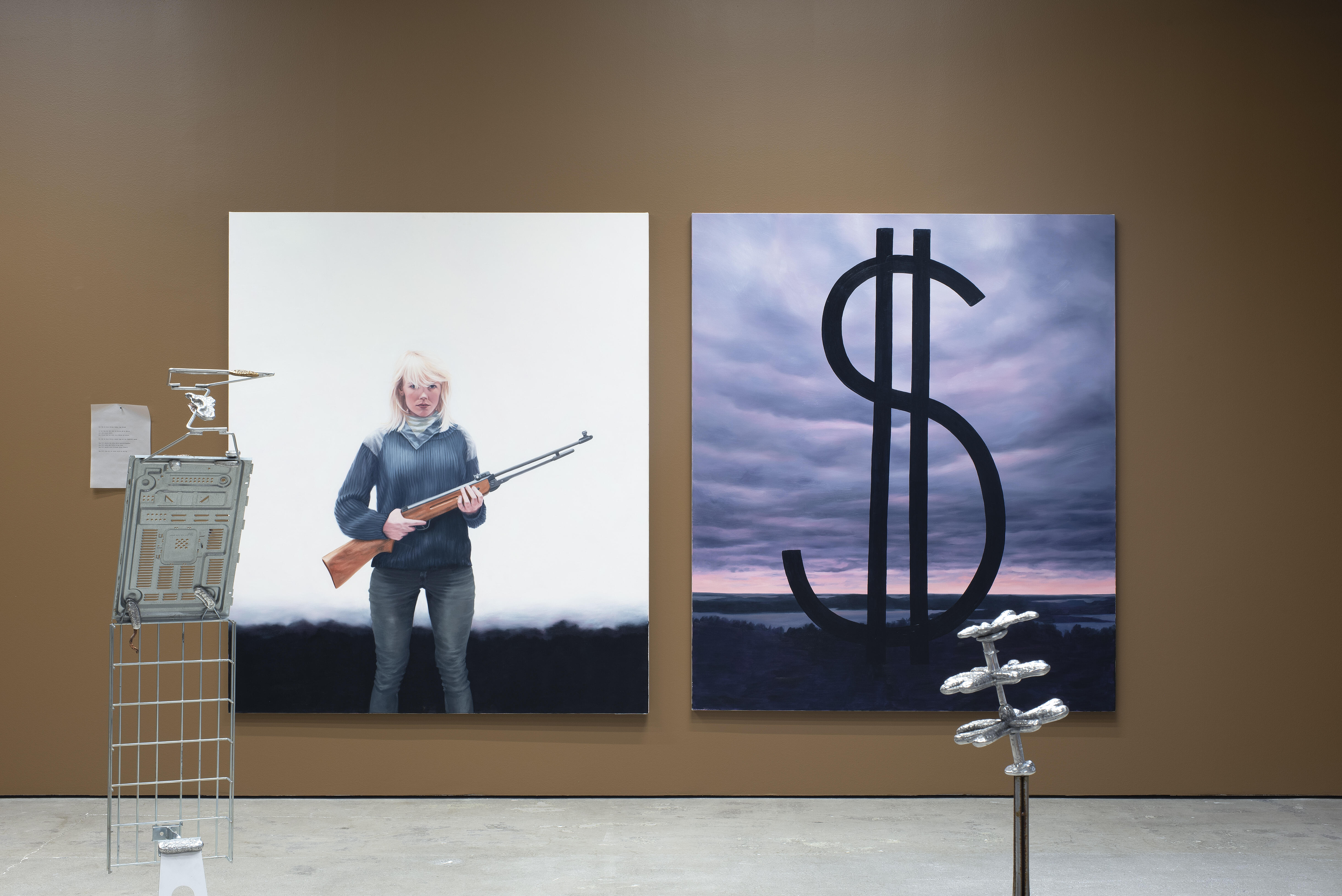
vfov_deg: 27.0
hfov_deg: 39.6
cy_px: 448
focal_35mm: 50
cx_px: 671
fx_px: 1864
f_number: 16
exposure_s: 3
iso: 100
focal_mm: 50
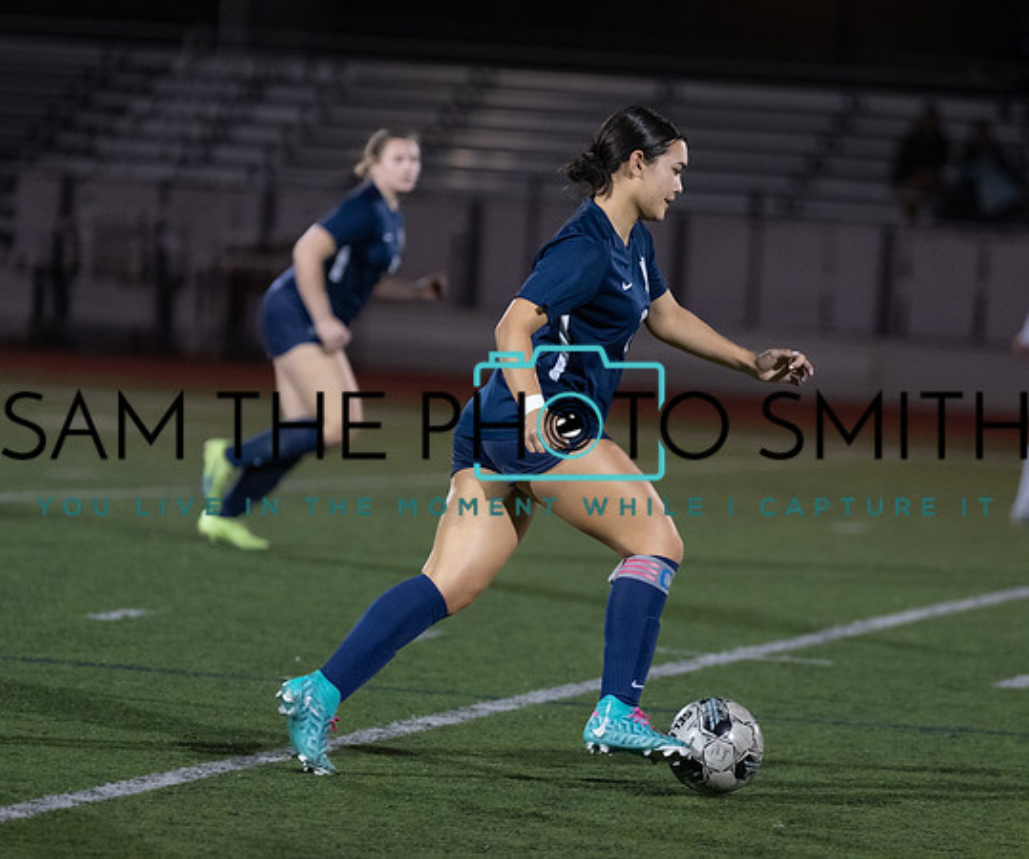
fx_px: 7996
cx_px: 590
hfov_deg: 7.4
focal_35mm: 258
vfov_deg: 6.1
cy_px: 404
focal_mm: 176
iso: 5000
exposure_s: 1/1000
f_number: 2.8
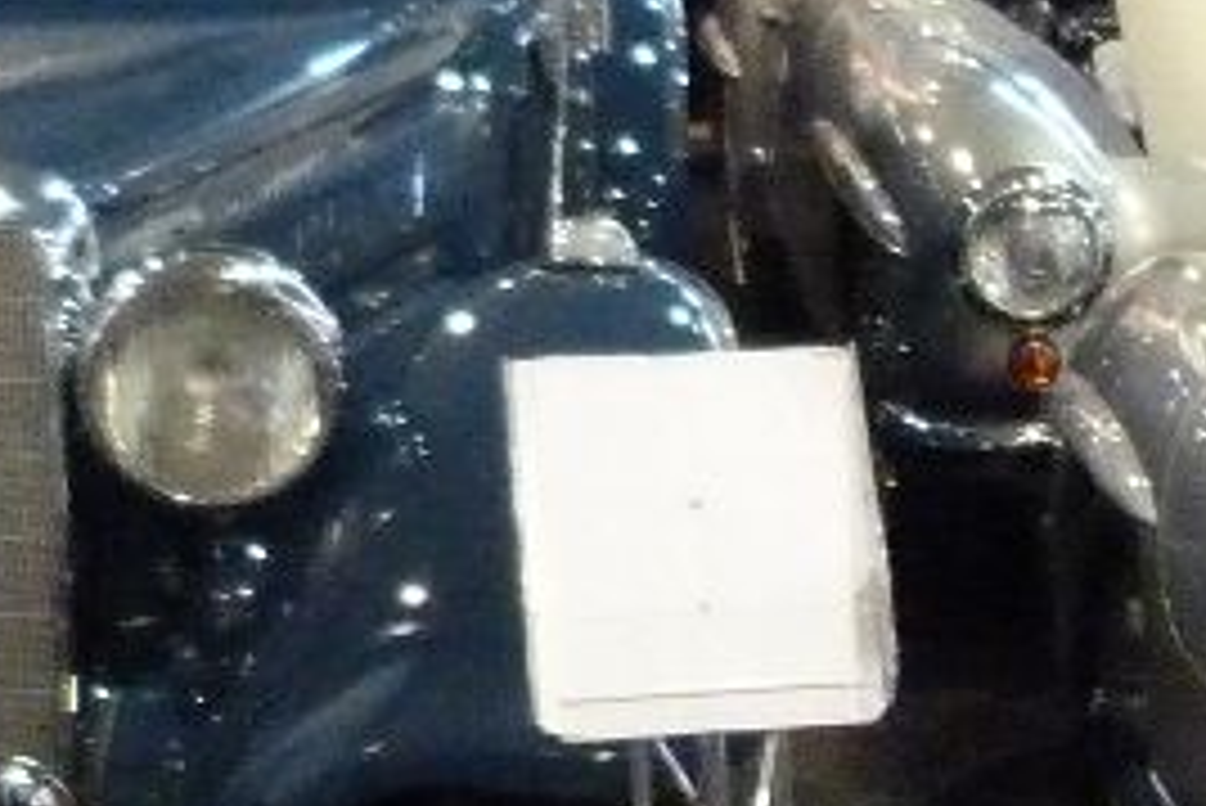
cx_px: 1746
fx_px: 4592
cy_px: 914
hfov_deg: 14.1
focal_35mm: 137
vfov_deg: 9.9
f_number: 2.8
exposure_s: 1/25
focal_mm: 4.5
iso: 800
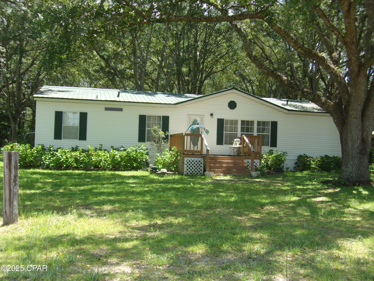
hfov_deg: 44.8
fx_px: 454
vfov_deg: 34.3
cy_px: 140
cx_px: 187
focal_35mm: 42
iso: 80
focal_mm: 7.6
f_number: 3.7
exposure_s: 1/210
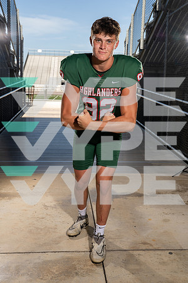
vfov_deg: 47.4
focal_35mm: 41
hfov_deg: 32.6
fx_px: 321
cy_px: 142
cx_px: 94
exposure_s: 1/250
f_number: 8
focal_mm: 41
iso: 160
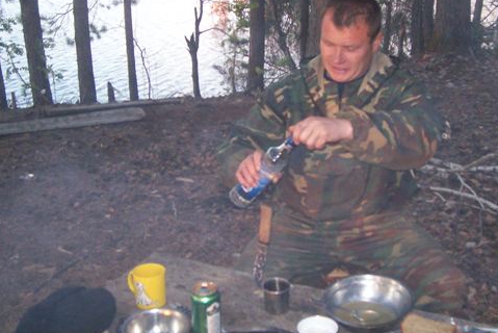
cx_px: 303
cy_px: 156
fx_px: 678
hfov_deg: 40.1
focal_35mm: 49
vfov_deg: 27.6
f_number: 2.8
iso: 200
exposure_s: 1/64
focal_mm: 5.8
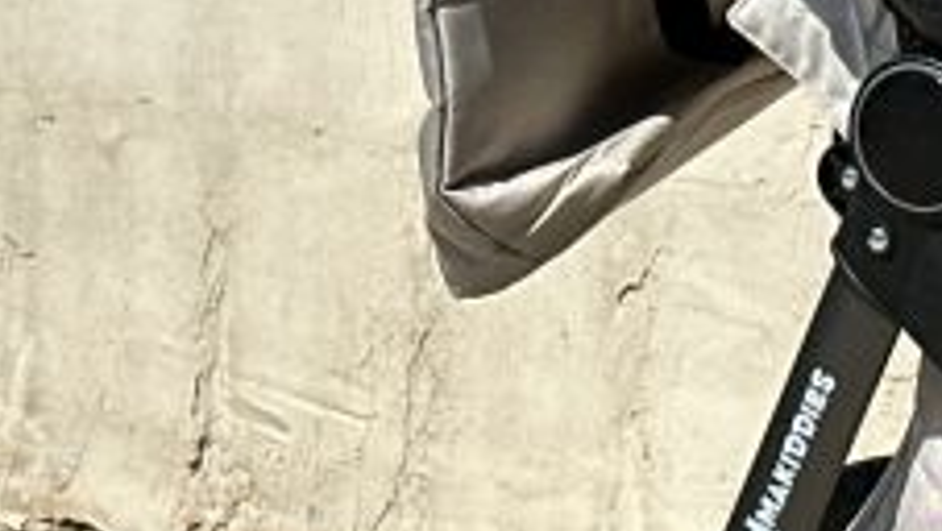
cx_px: 1274
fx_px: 5748
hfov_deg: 9.2
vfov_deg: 5.3
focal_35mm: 230
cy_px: 75
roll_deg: -1.5
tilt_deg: -13.6
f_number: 1.78
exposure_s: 1/8929
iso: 64
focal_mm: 6.86
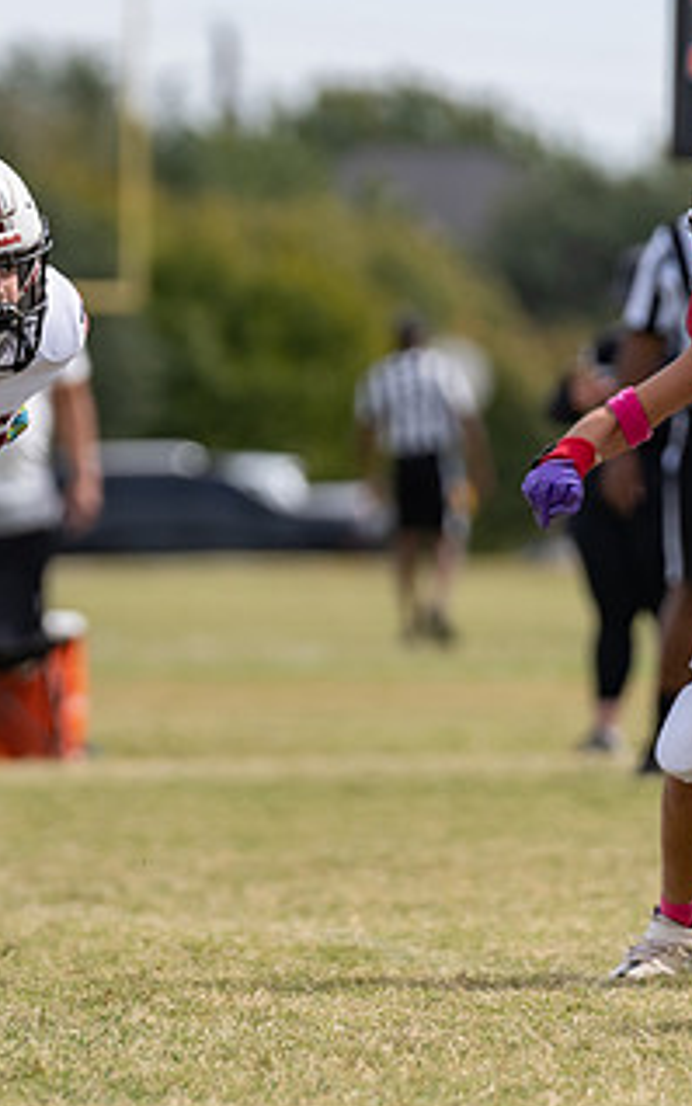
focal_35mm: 589
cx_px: -218
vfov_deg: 3.6
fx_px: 17757
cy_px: 488
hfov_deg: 2.2
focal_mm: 200
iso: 125
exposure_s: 1/2500
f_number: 3.2
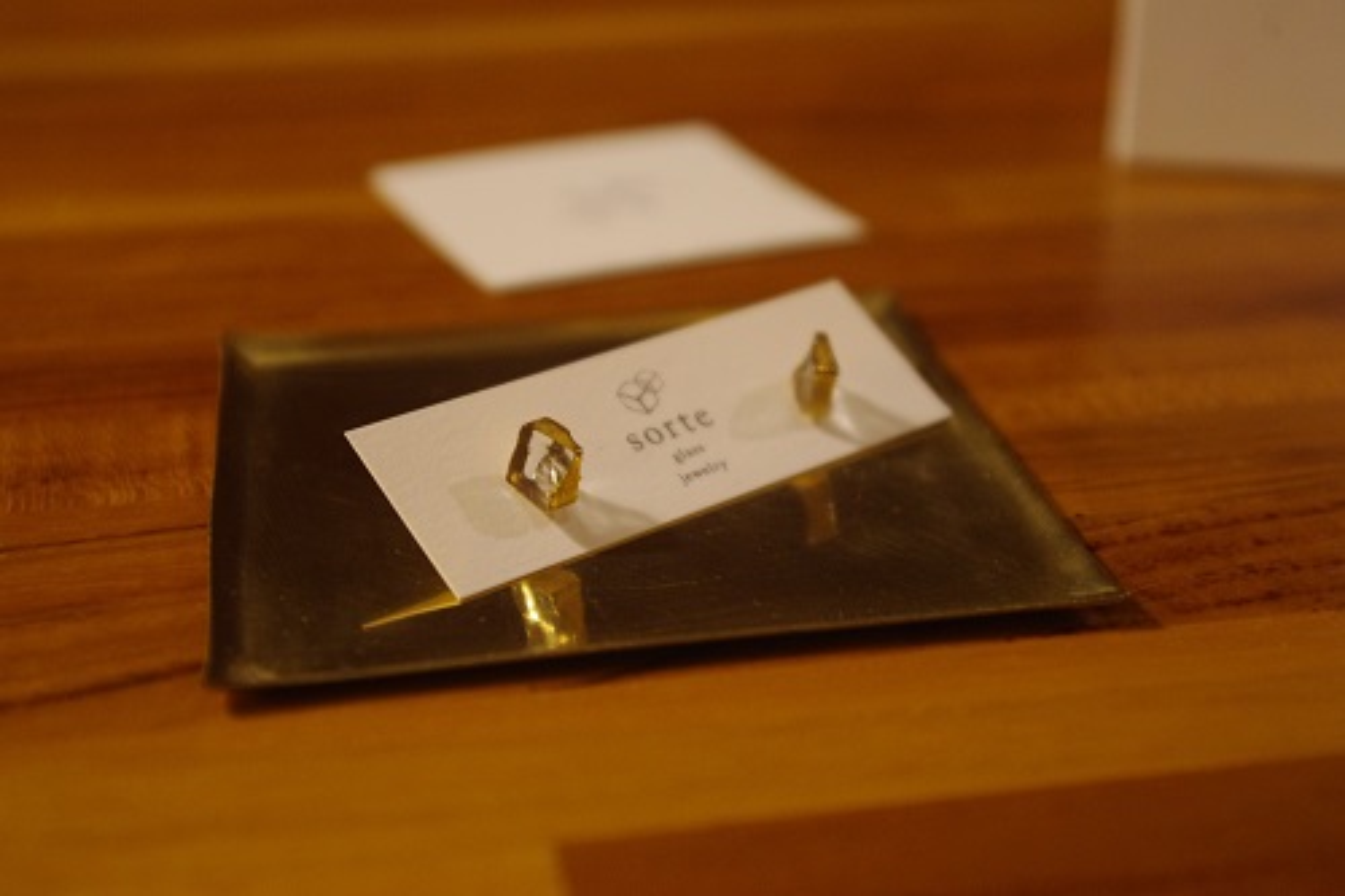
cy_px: 448
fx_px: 2241
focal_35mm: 60
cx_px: 672
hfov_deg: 33.4
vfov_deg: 22.6
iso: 1600
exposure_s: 1/25
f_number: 4.5
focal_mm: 40
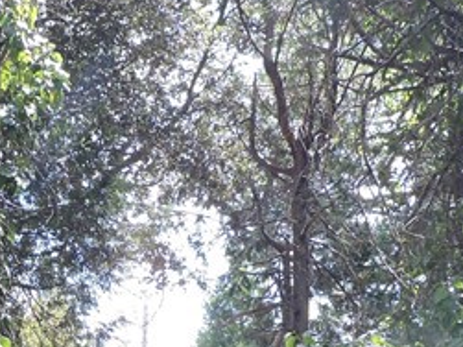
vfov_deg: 14.7
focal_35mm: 98
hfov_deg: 19.7
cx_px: 68
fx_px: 1310
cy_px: 386
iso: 100
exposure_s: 1/100
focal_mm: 4.3
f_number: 3
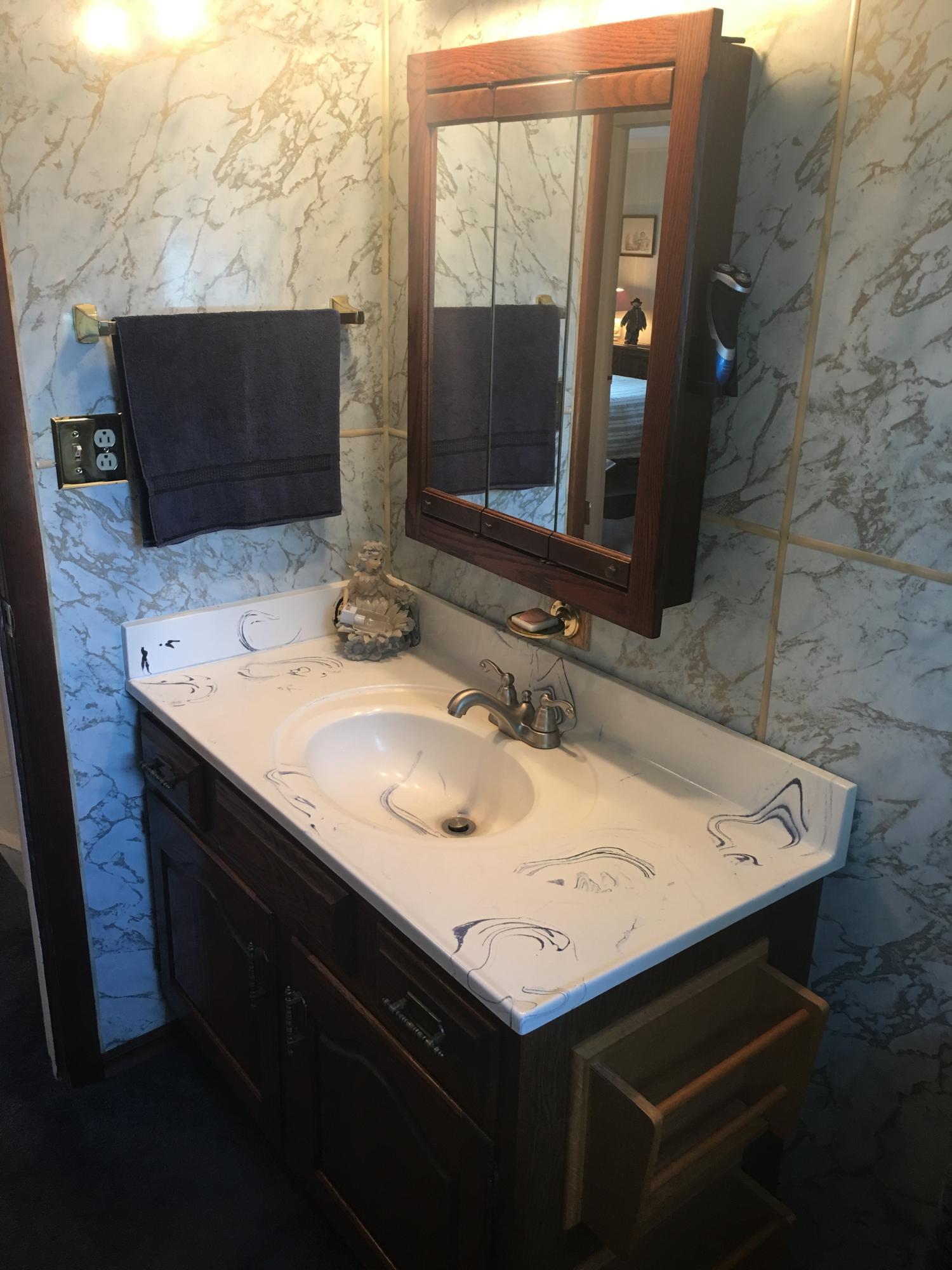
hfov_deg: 48.2
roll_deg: -1.2
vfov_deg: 61.7
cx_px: 476
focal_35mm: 29
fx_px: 1063
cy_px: 635
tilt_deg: -20.3
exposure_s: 1/15
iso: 40
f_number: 2.2
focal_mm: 4.15
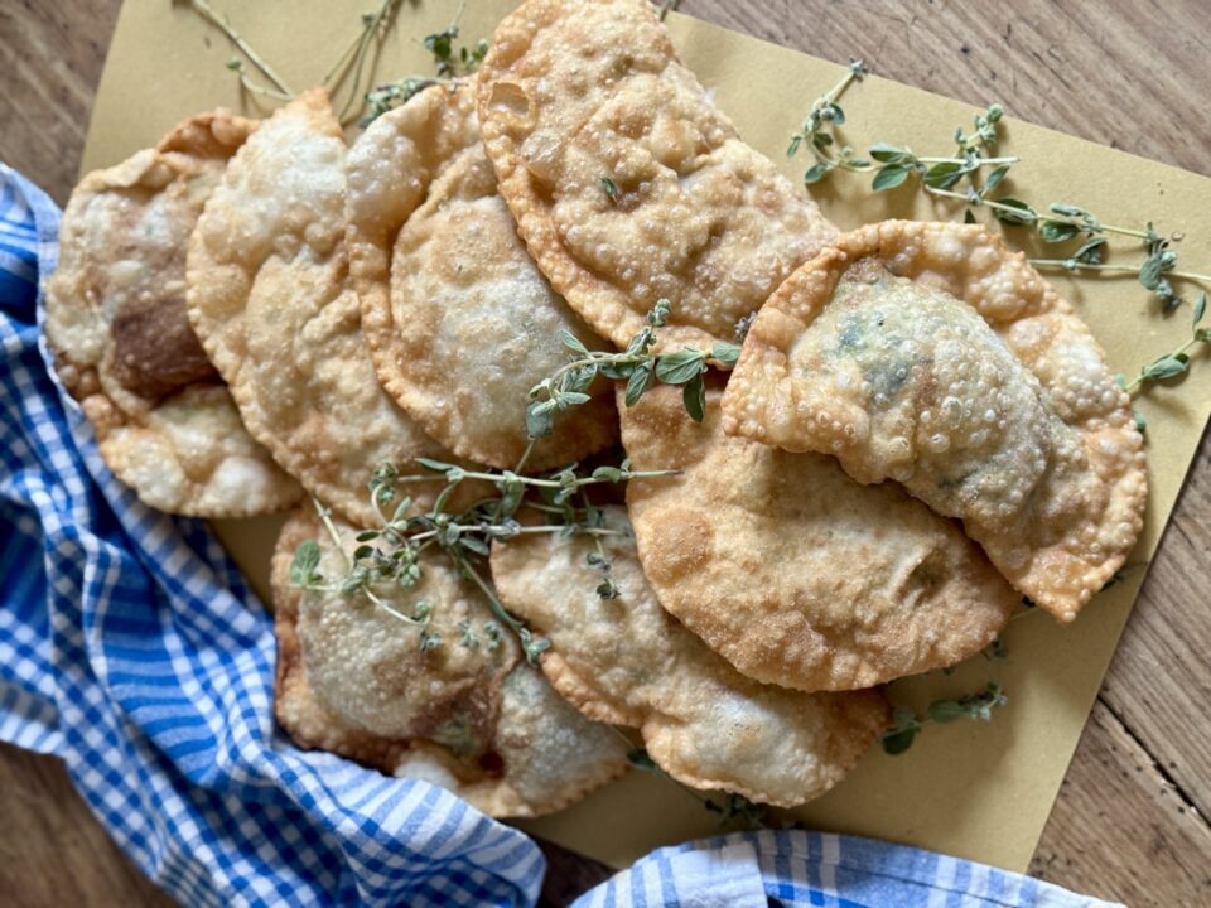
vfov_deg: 30.3
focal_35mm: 48
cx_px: 606
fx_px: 1679
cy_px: 454
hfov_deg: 39.7
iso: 250
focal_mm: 6.76
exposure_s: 1/51
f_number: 1.78
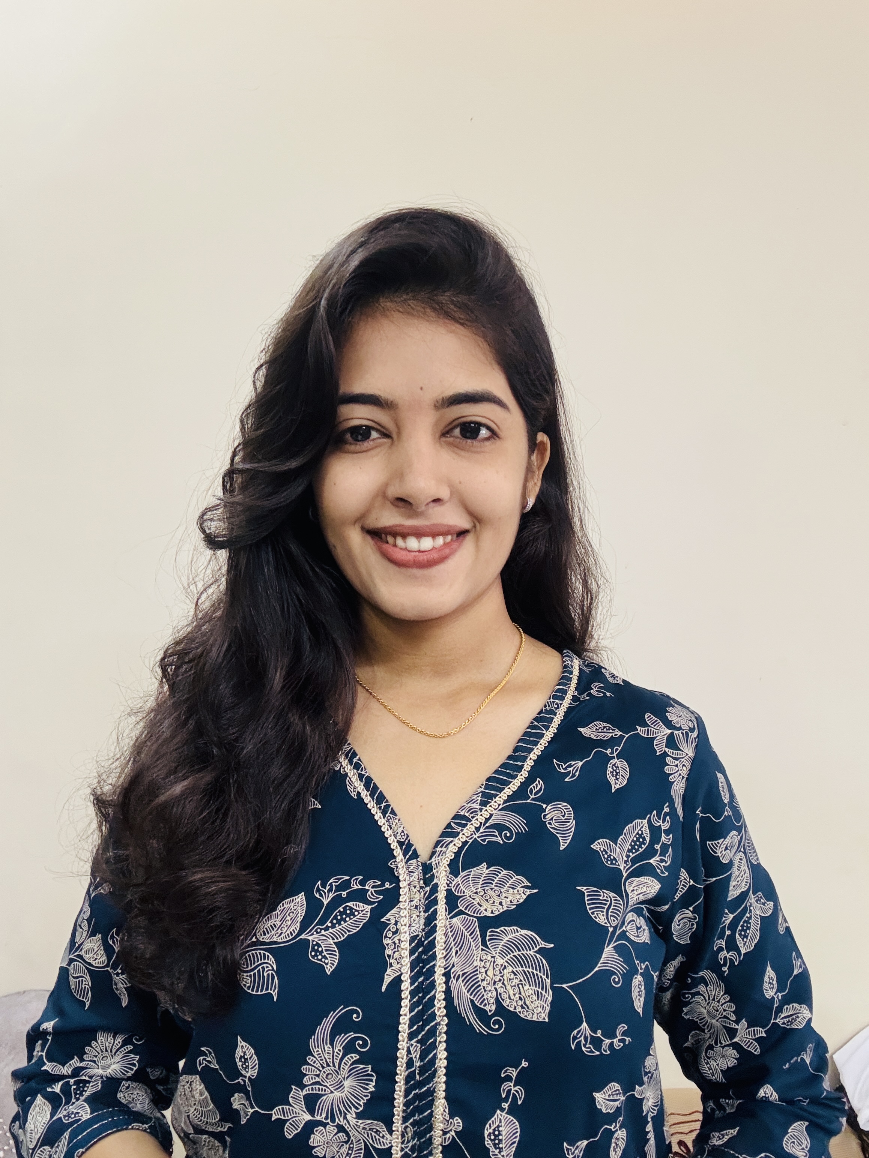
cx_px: 434
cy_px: 579
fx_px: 1004
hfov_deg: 46.8
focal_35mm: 30
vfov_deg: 60.0
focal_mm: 2.69
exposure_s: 1/33
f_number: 1.9
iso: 320
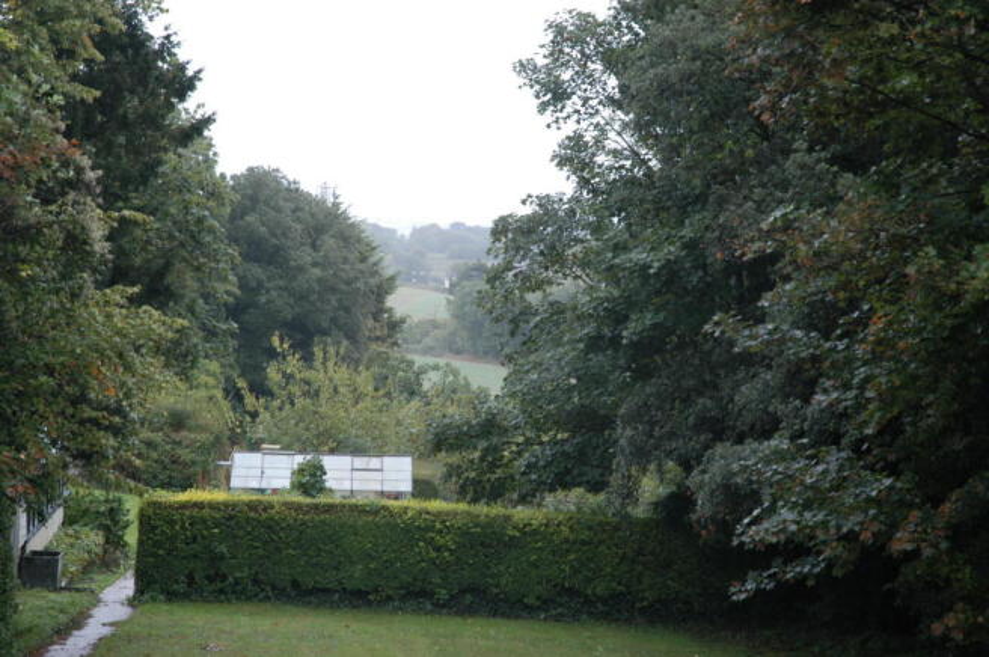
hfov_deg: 21.9
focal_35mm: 93
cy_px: 328
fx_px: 2552
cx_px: 494
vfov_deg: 14.7
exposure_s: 1/40
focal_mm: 62
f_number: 6.3
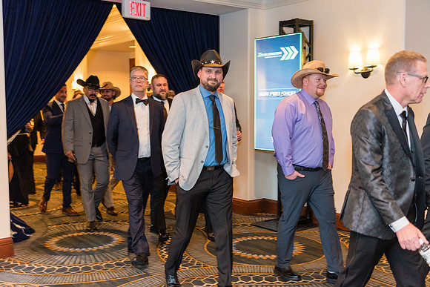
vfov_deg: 30.5
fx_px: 526
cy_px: 144
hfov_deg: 44.5
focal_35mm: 44
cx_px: 215
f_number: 2.8
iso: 1600
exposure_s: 1/80
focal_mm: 44
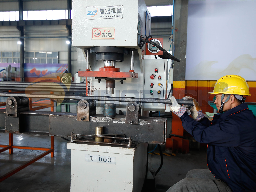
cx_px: 128
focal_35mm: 23
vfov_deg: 58.9
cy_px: 96
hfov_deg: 73.9
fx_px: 170
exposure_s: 1/2118
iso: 189
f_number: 1.9
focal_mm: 5.52
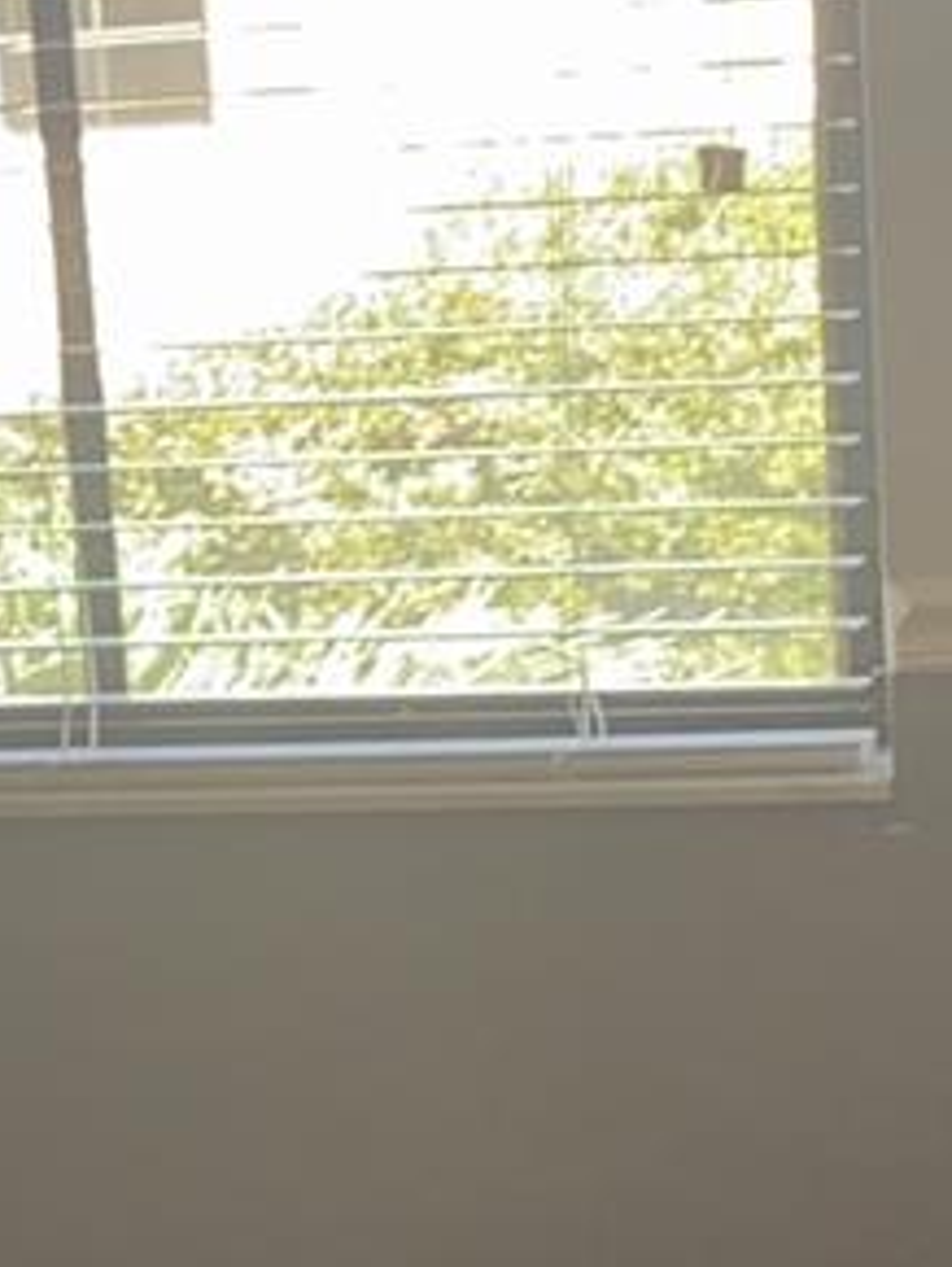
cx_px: -354
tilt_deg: -13.2
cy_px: 1097
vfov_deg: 15.7
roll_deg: +4.6
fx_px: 4540
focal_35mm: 124
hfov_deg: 11.6
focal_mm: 4.25
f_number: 1.8
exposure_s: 1/40
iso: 40
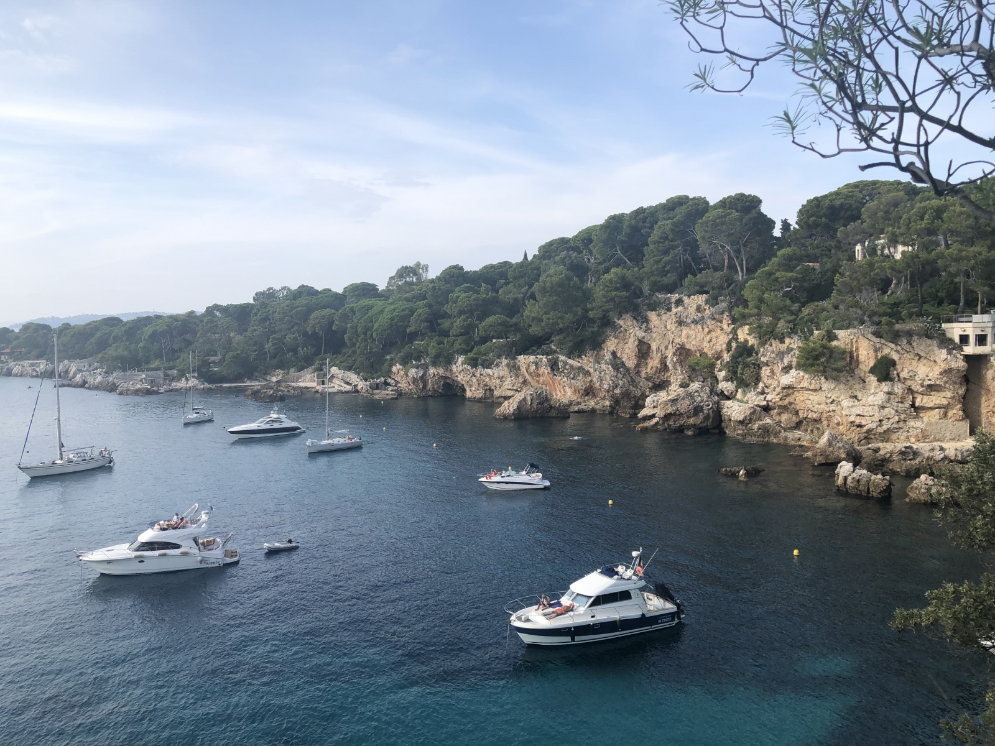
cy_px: 373
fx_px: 805
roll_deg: +0.5
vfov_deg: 49.7
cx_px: 498
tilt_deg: -3.3
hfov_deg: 63.4
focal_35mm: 28
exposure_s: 1/1845
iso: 20
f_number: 1.8
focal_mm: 3.99
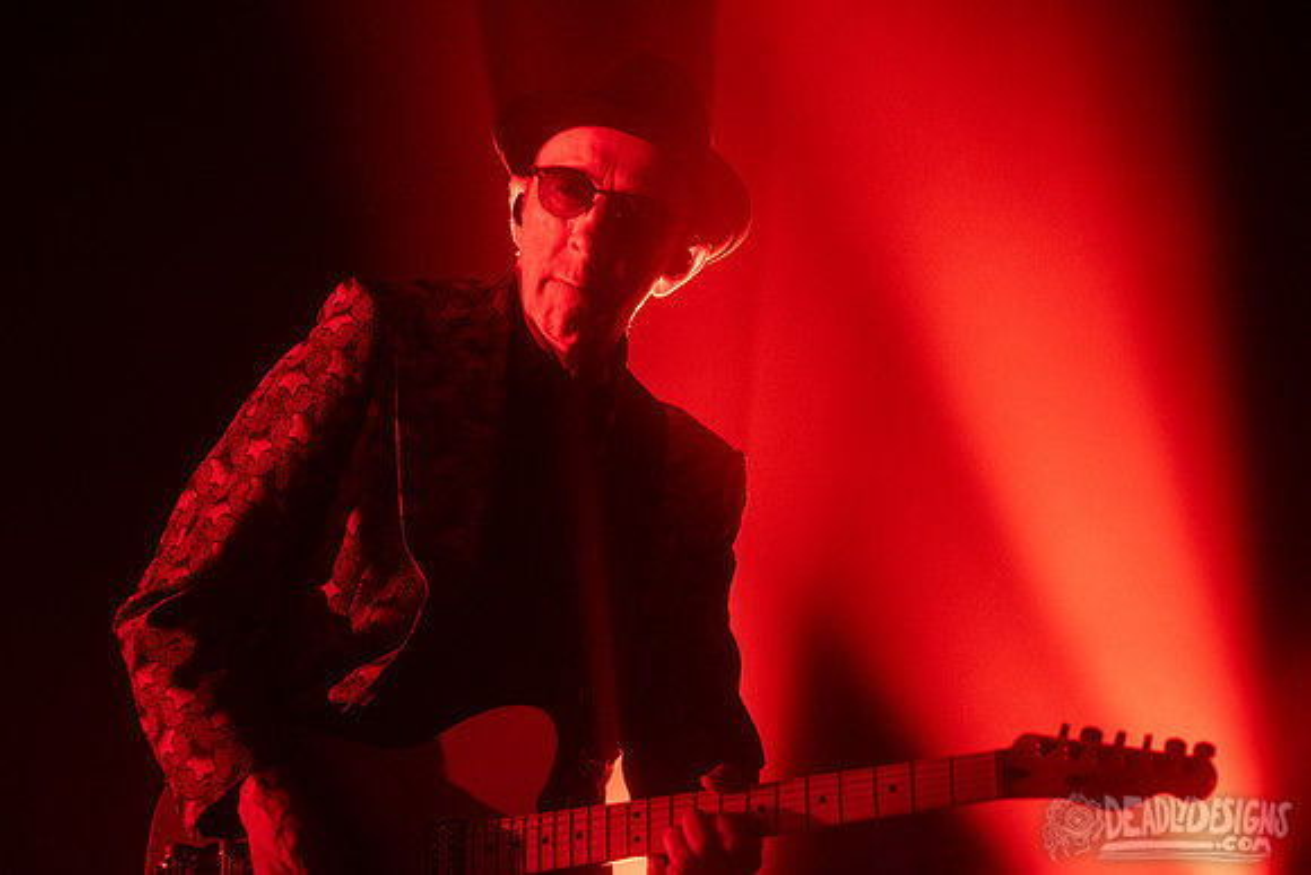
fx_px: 3055
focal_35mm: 84
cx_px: 624
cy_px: 416
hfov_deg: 24.2
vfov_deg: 16.3
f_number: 3.2
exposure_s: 1/200
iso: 2500
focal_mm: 80
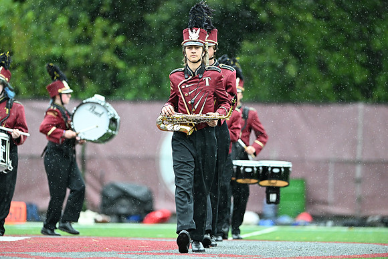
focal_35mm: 300
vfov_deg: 4.6
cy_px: 130
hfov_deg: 6.9
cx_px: 194
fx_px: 3234
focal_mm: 300
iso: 2500
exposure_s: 1/1600
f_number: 2.8
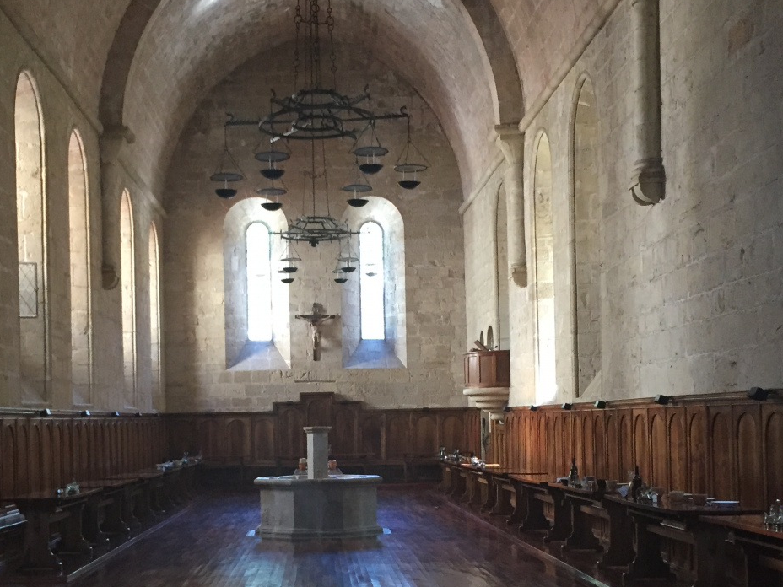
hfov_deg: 38.1
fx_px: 1131
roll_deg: +0.1
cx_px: 332
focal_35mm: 50
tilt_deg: +0.5
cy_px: 416
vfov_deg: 28.8
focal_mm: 4.15
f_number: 2.2
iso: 250
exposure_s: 1/25
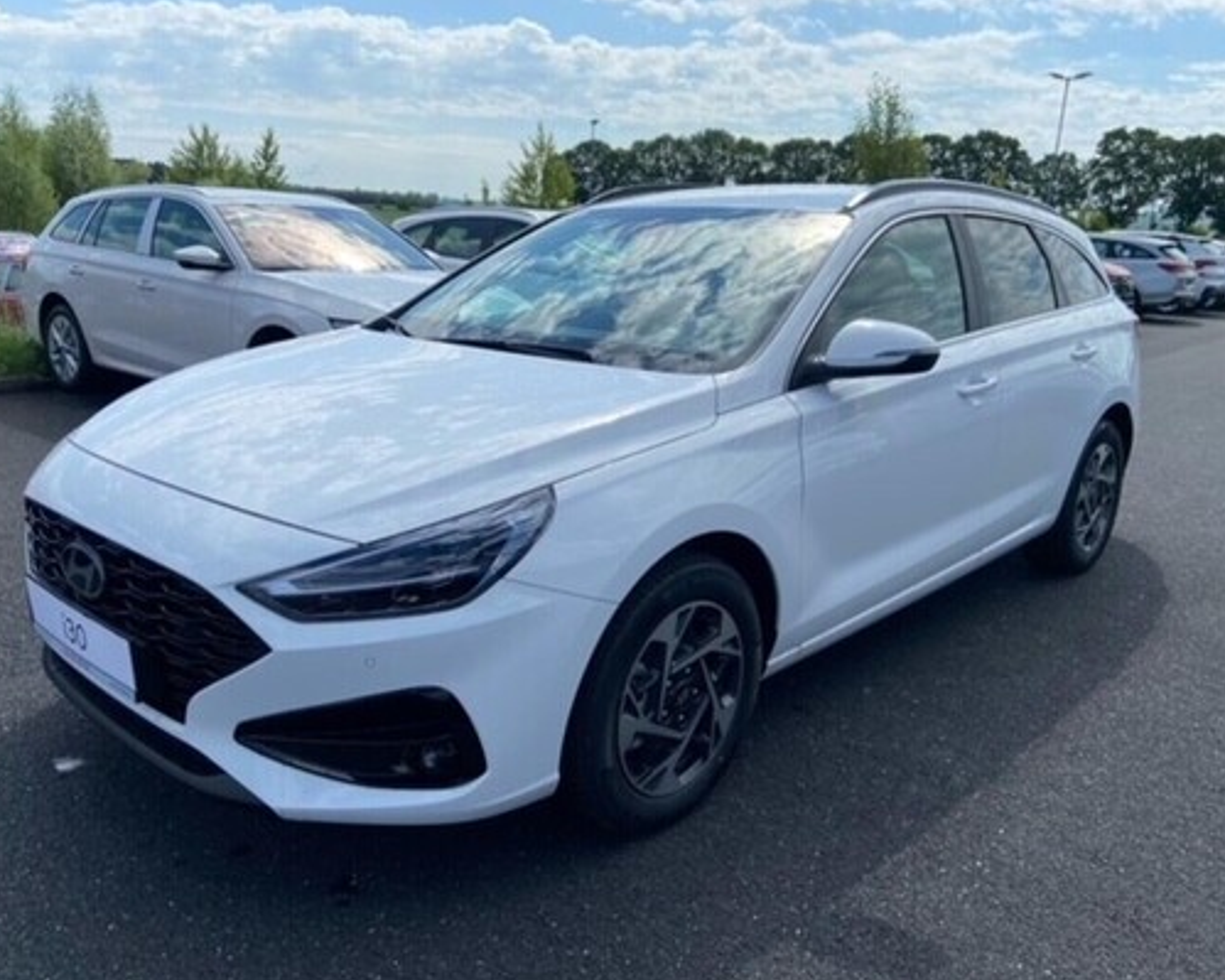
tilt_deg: -14.8
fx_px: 1015
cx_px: 604
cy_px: 497
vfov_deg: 51.5
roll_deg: -3.4
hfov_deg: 62.2
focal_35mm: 28
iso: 32
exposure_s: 1/4115
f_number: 1.8
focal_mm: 4.25
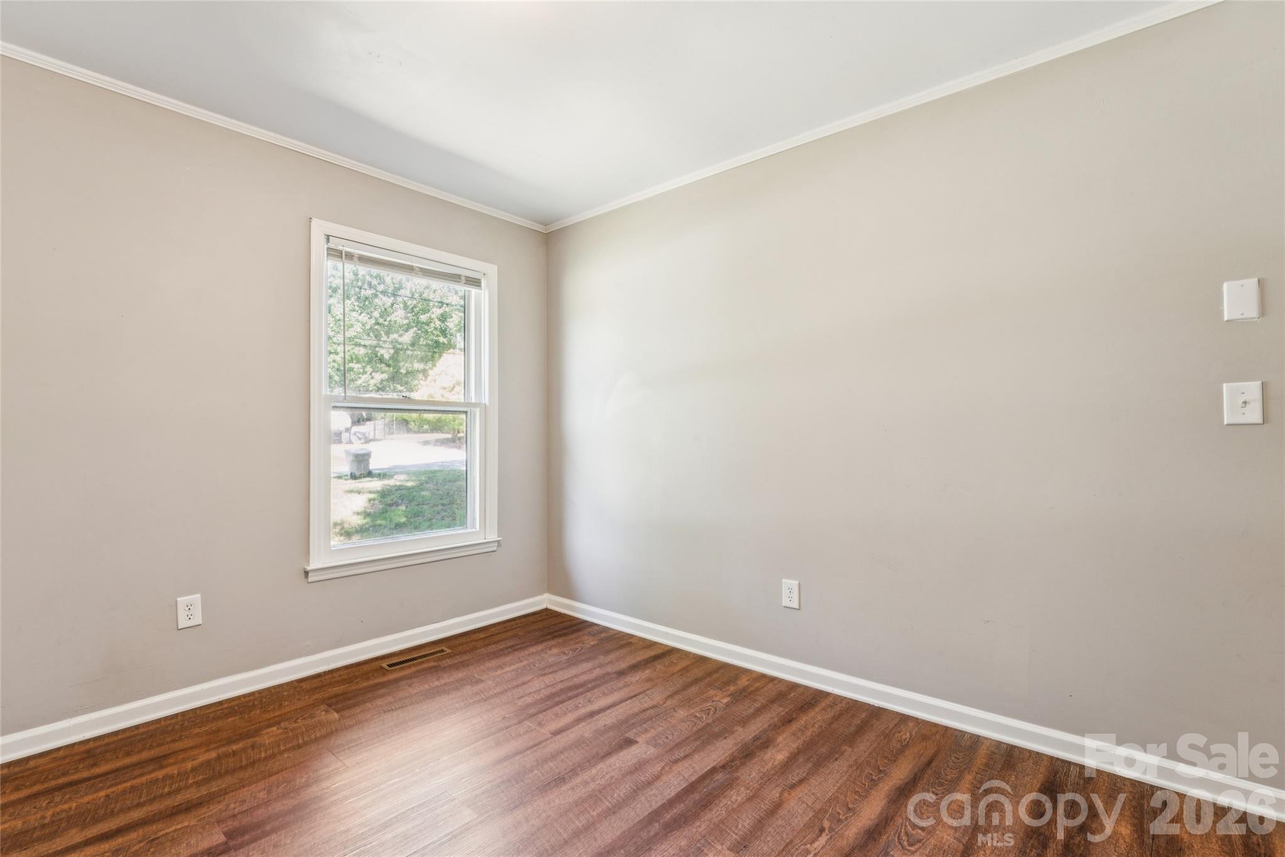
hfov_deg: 95.0
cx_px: 642
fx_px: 589
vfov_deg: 72.0
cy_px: 428
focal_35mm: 16
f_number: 13
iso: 100
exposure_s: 1.3
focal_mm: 16.5
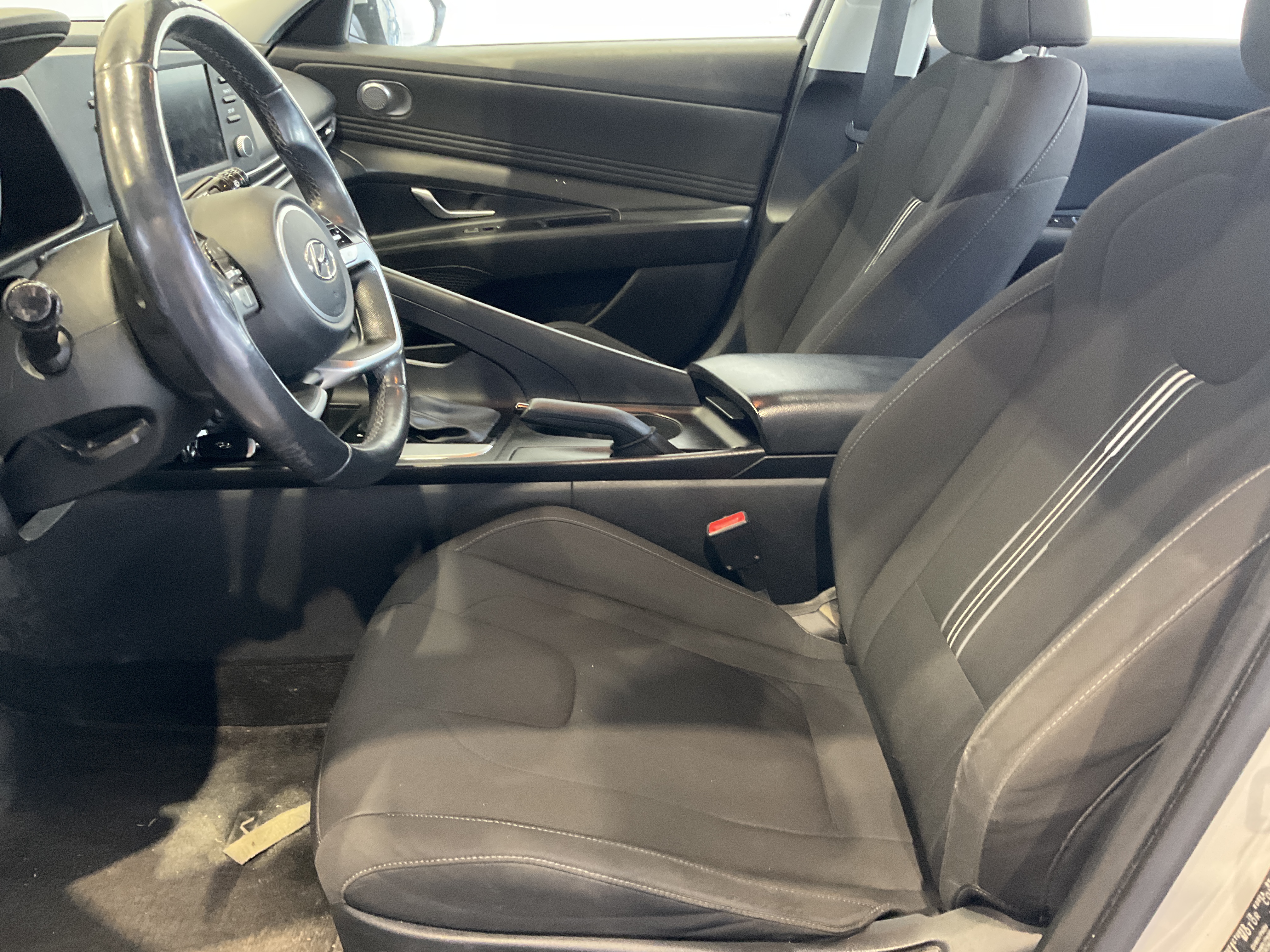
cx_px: 635
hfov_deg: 61.7
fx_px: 1064
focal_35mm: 29
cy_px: 476
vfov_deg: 48.2
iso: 320
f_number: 1.8
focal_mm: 3
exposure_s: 1/30
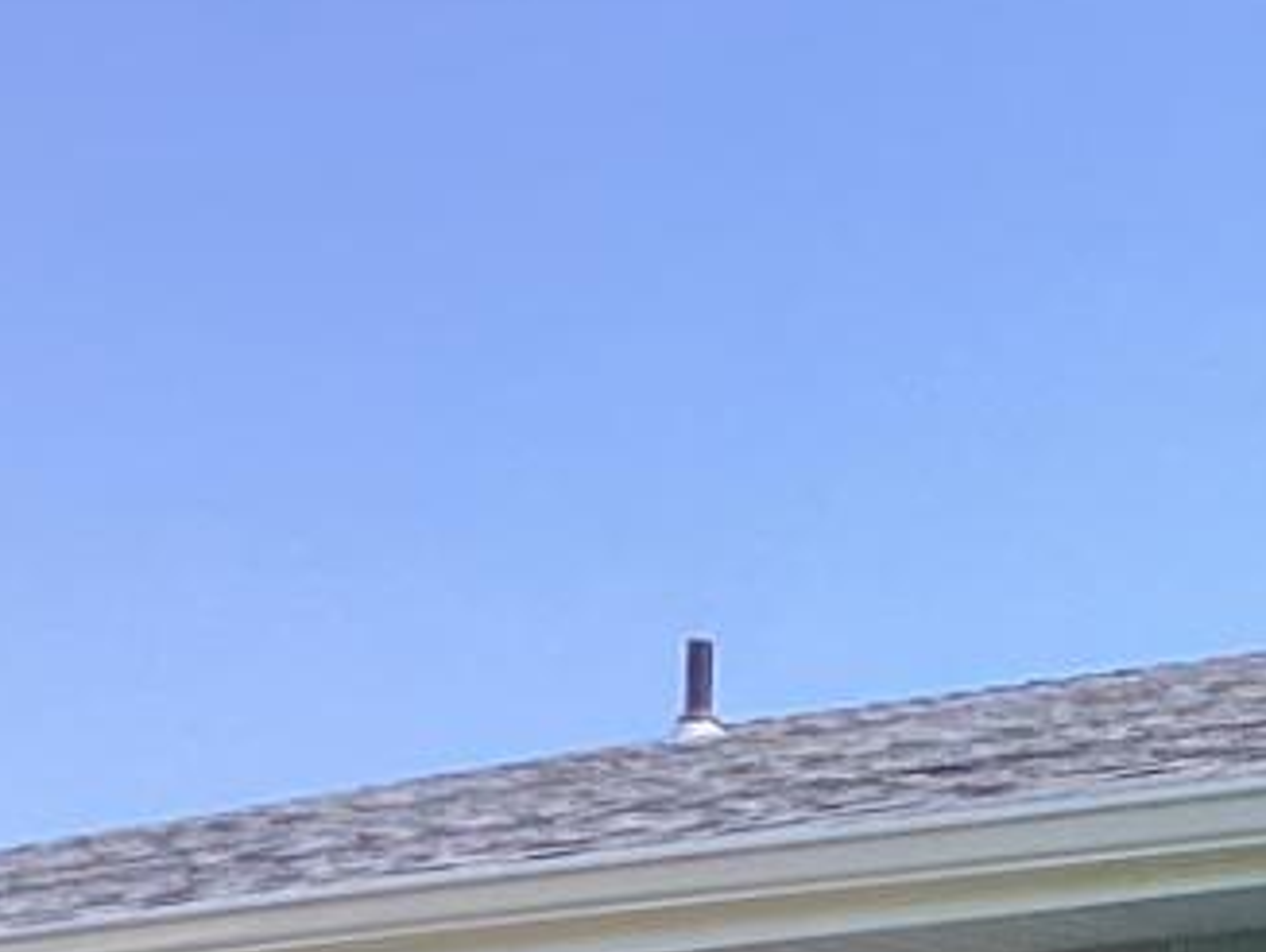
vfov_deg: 9.9
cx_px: 2079
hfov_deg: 12.9
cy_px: 1716
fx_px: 5199
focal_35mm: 142
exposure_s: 1/503
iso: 25
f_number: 2.4
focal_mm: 3.3
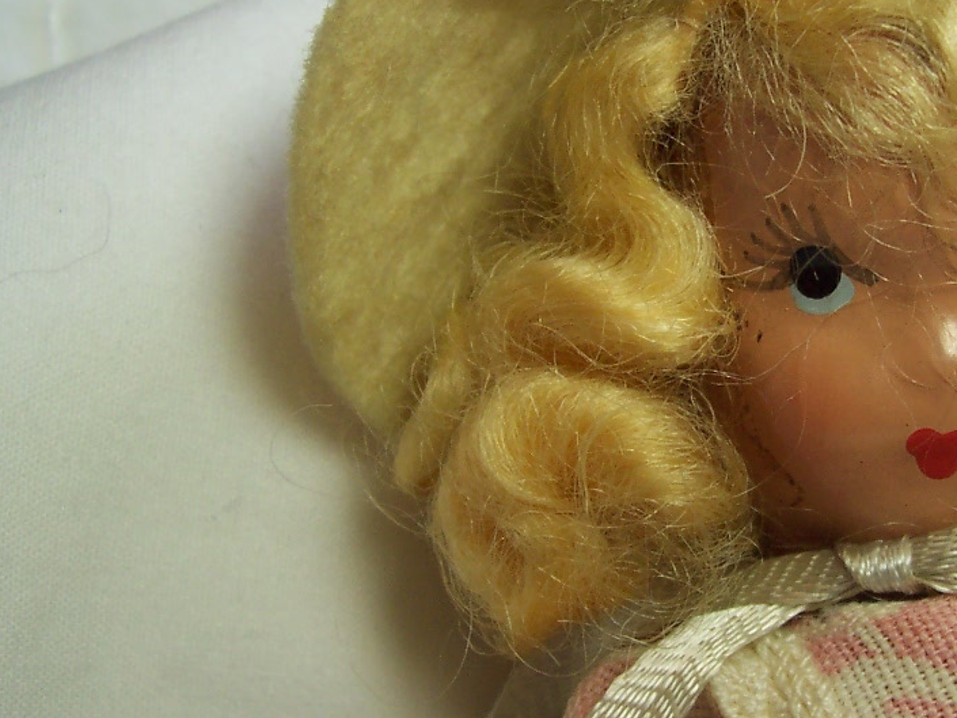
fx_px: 1742
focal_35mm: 63
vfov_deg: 23.3
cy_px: 353
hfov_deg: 30.1
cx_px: 753
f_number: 2.8
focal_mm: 5.6
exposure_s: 1/90
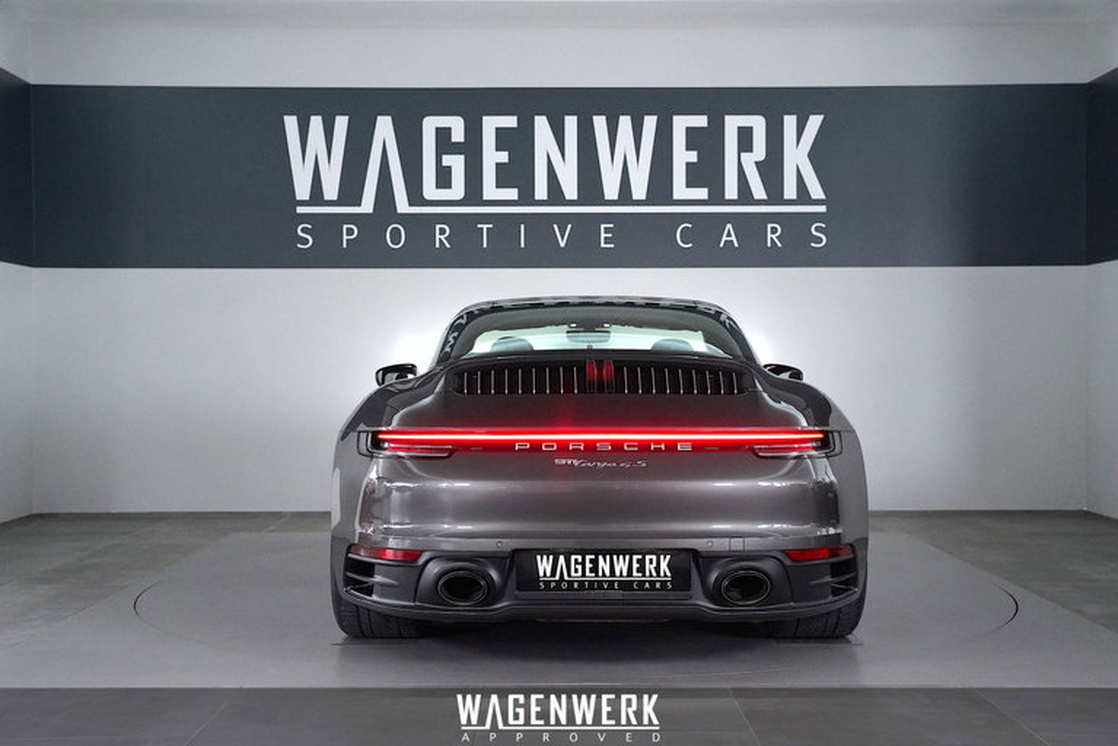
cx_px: 559
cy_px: 373
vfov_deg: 30.1
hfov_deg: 43.9
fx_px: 1386
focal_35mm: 45
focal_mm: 44.6
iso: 12800
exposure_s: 1/40
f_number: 5.6
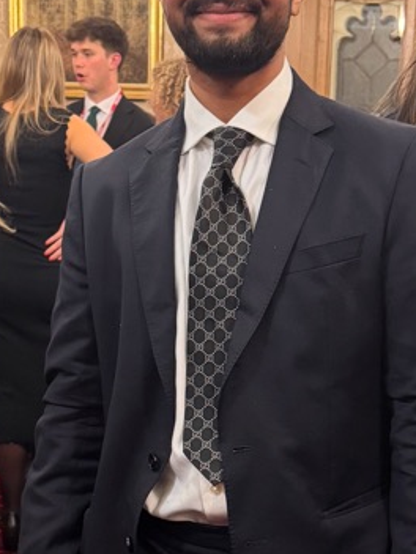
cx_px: 229
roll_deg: -2.5
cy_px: 392
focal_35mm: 75
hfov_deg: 19.6
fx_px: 1202
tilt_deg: -10.4
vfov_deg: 25.8
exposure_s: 1/50
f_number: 1.78
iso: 640
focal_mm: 6.76
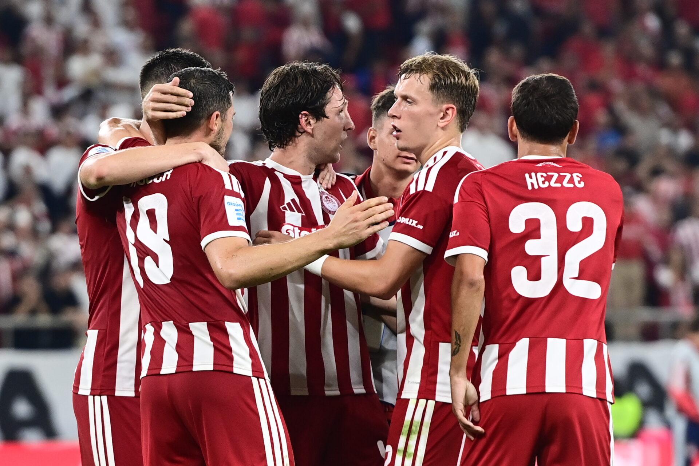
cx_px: 350
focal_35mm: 185
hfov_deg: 11.1
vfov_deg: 7.4
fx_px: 3592
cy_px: 233
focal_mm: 185
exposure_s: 1/1000
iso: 2500
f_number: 3.2
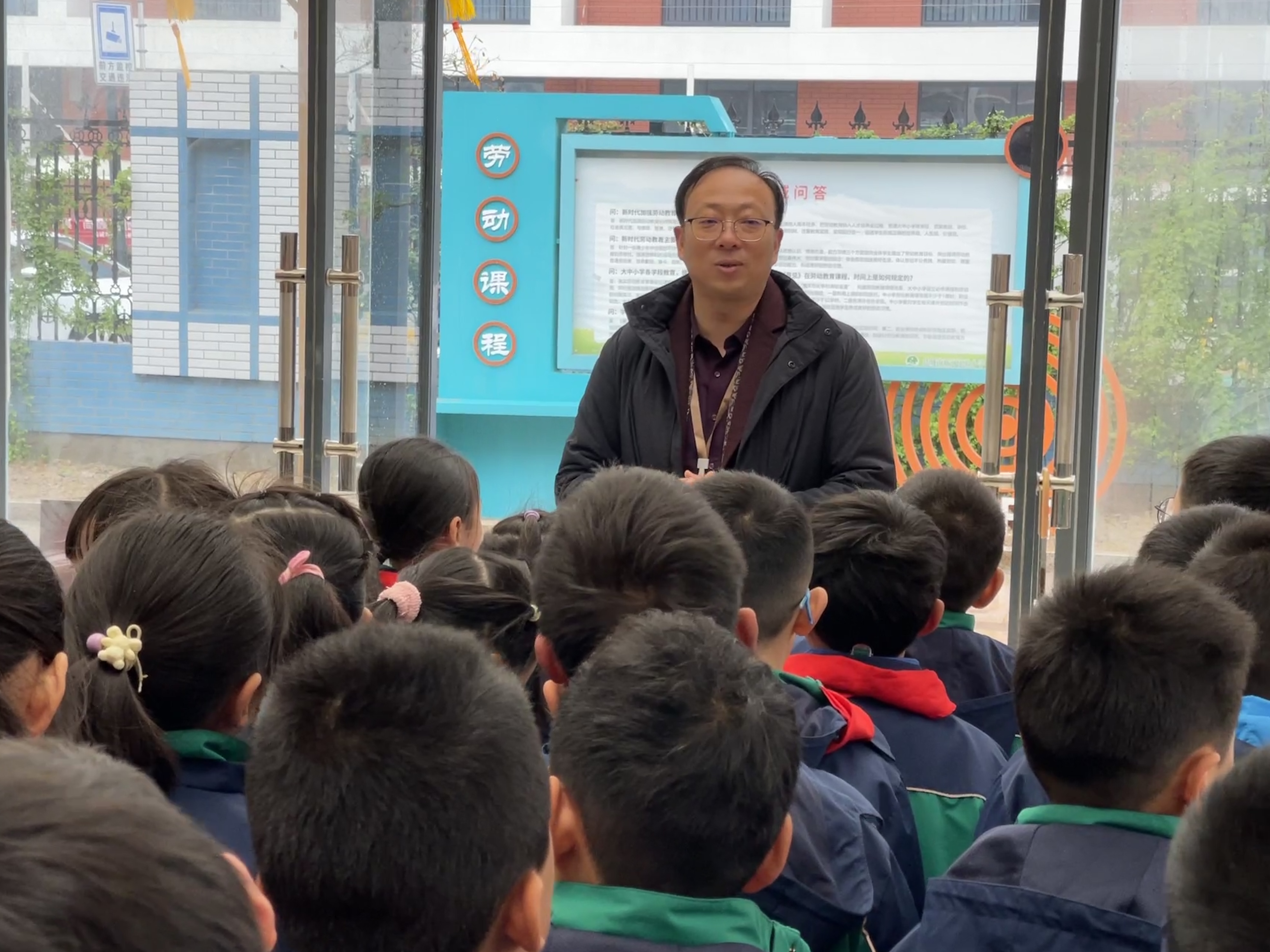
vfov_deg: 22.6
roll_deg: -1.3
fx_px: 2385
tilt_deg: -6.0
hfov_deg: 29.8
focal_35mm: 65
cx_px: 631
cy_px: 470
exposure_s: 1/99
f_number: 2.2
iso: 64
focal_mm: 7.5
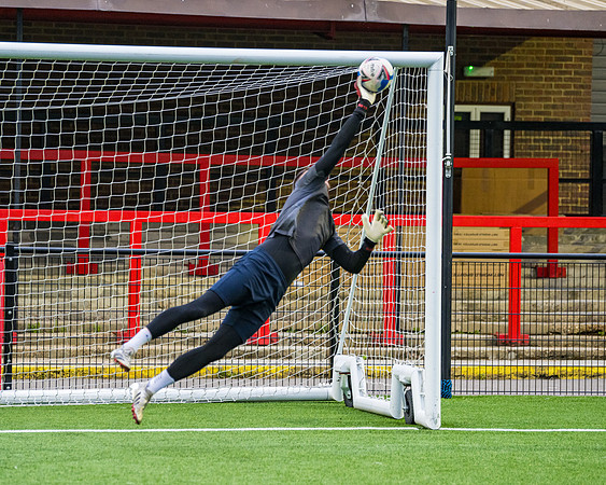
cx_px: 262
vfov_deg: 9.1
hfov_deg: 11.4
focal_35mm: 170
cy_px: 242
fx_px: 3048
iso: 1600
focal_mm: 135
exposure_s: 1/500
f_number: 2.8
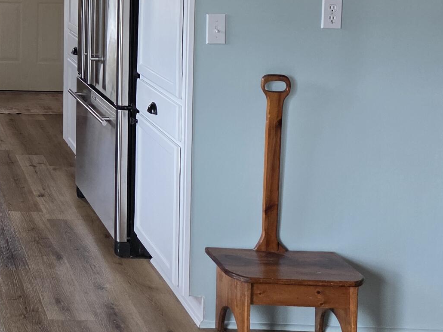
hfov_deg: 25.2
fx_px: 857
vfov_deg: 20.8
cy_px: -43
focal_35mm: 67
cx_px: -125
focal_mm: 6.3
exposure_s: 1/180
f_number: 1.7
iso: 125
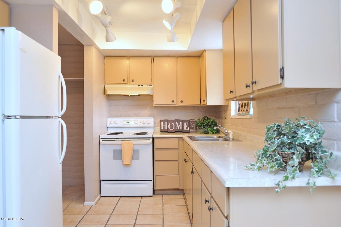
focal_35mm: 30
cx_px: 170
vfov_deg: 43.6
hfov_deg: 62.0
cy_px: 114
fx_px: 284
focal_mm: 30
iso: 640
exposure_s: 1/30
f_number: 7.1
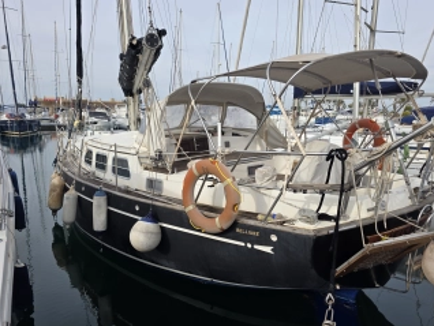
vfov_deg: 53.1
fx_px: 326
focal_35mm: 26
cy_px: 173
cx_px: 221
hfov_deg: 67.3
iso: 80
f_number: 1.7
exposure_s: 1/3092
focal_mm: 6.3
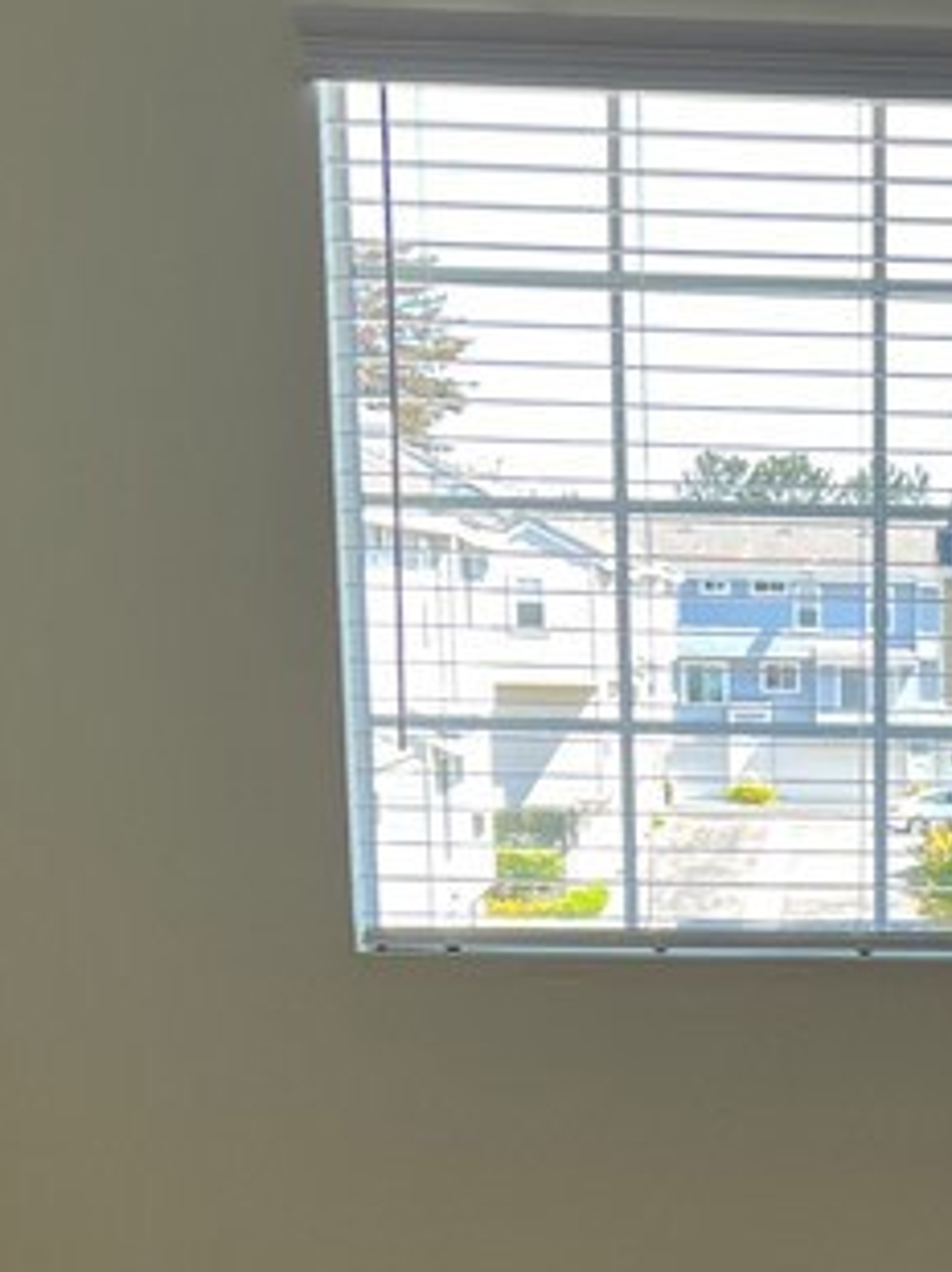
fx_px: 3158
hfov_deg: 16.6
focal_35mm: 86
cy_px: 1370
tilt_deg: -14.6
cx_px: 1071
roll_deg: -0.3
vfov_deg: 21.7
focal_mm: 5.7
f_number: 1.5
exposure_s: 1/212
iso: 40
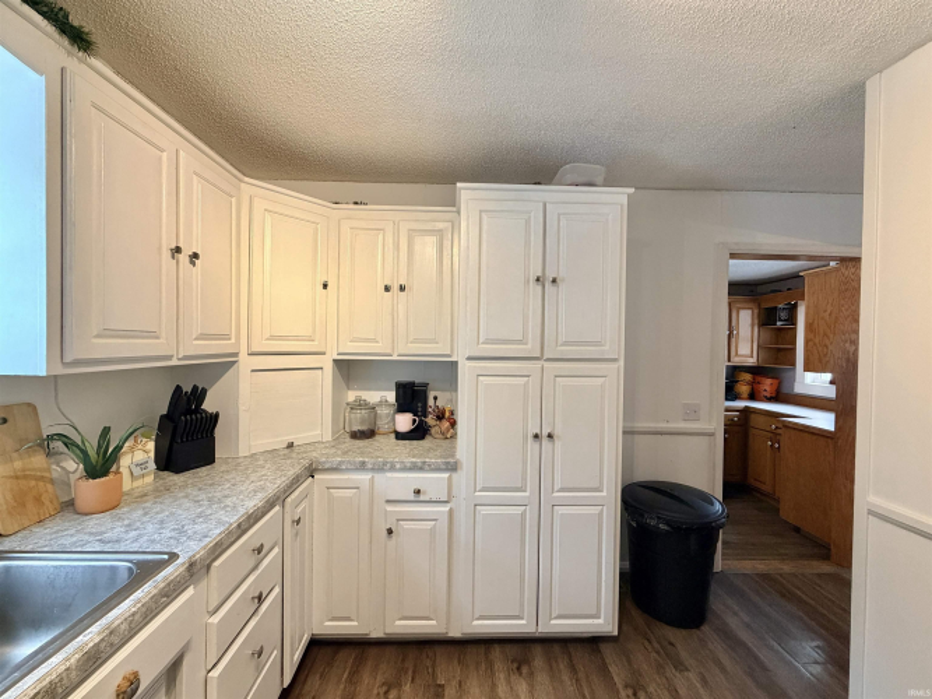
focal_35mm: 14
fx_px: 377
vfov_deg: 85.7
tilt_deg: -0.5
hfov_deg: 102.1
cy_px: 350
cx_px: 466
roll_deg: -1.0
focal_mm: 2.22
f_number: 2.2
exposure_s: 1/60
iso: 200
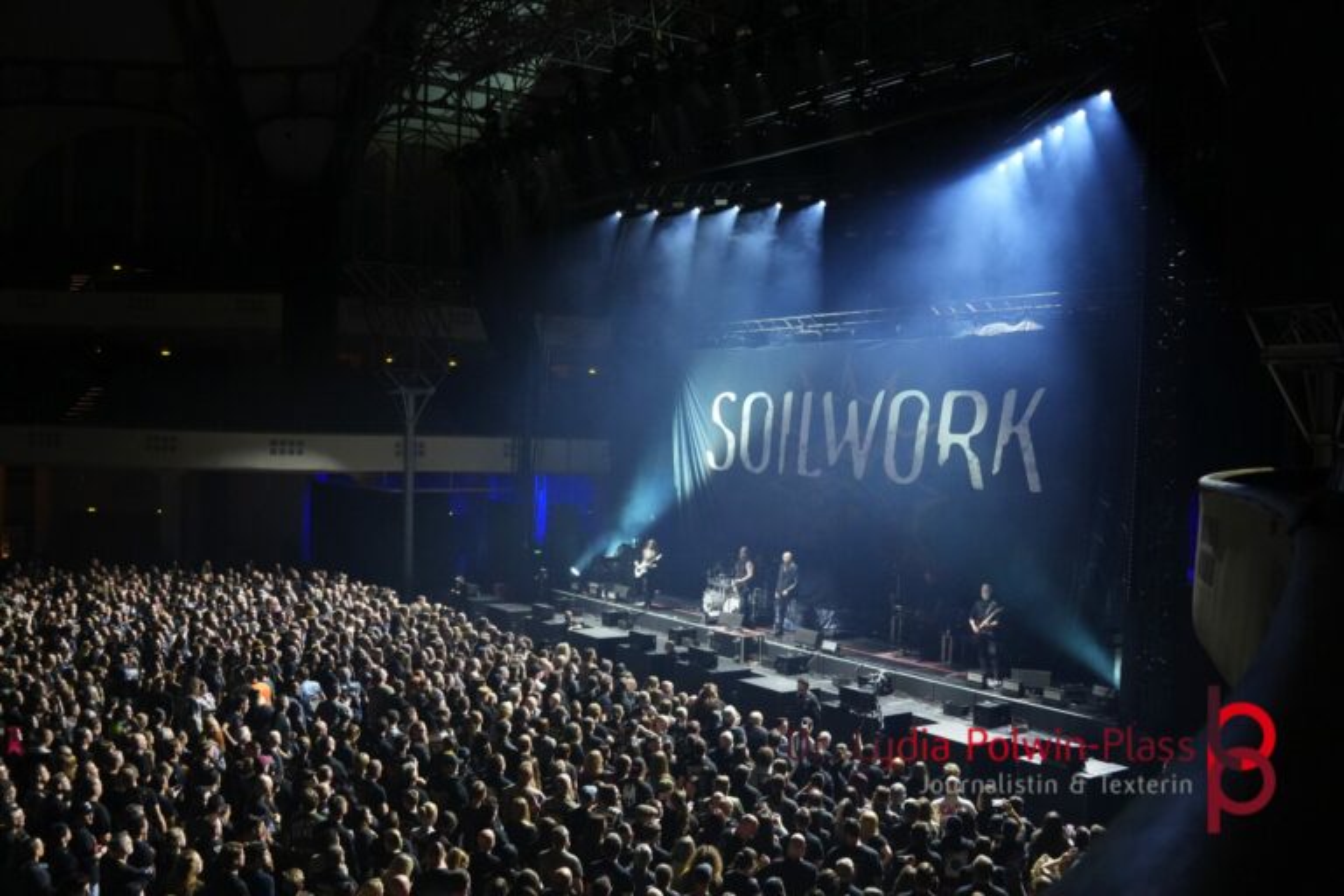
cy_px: 448
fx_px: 1176
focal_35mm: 32
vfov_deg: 41.7
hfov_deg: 59.5
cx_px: 672
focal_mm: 21
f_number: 3.5
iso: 5000
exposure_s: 1/160
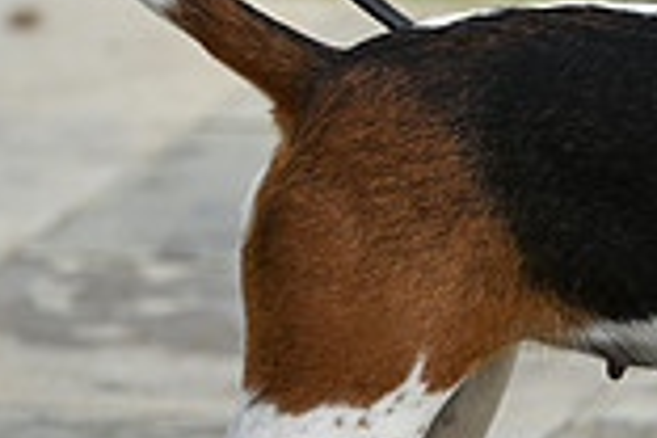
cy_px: 318
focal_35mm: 652
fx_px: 11898
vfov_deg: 2.1
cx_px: 1074
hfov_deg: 3.2
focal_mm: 175
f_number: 4.5
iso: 360
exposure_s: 1/1000
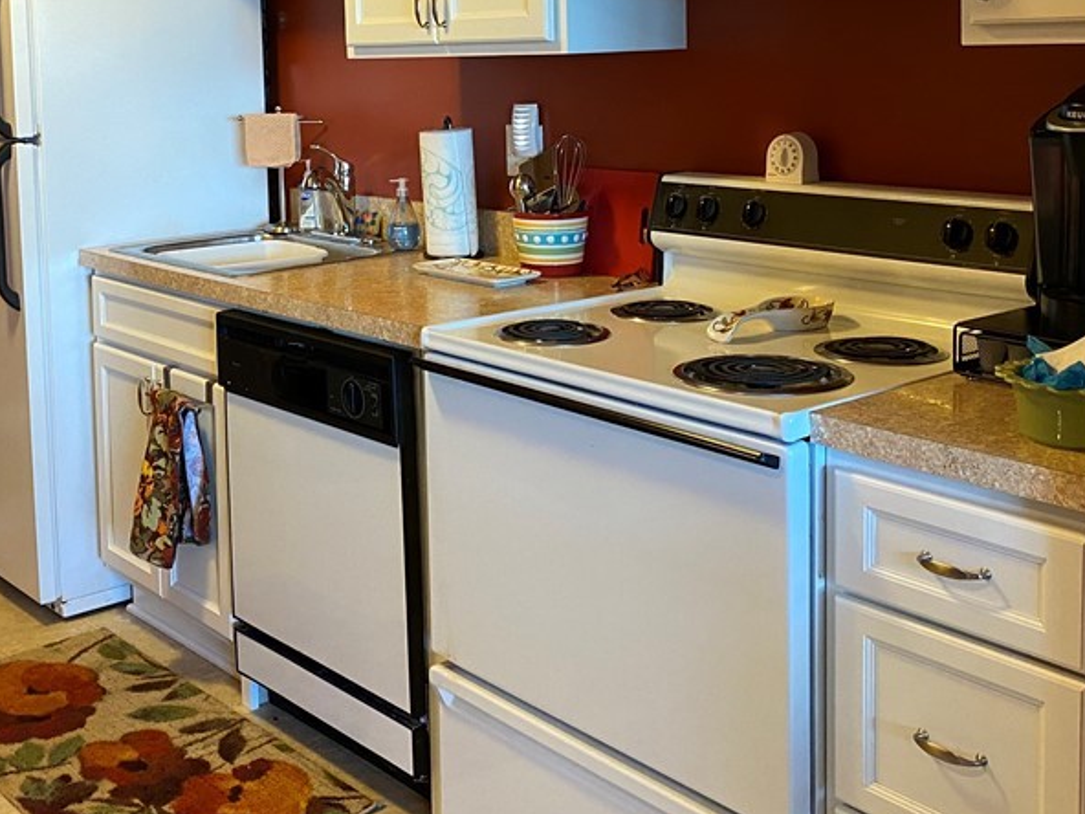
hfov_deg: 41.8
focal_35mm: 45
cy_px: 170
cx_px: 403
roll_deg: +1.3
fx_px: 1410
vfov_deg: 31.4
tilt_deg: -5.0
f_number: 1.8
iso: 320
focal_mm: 4.25
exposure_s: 1/60
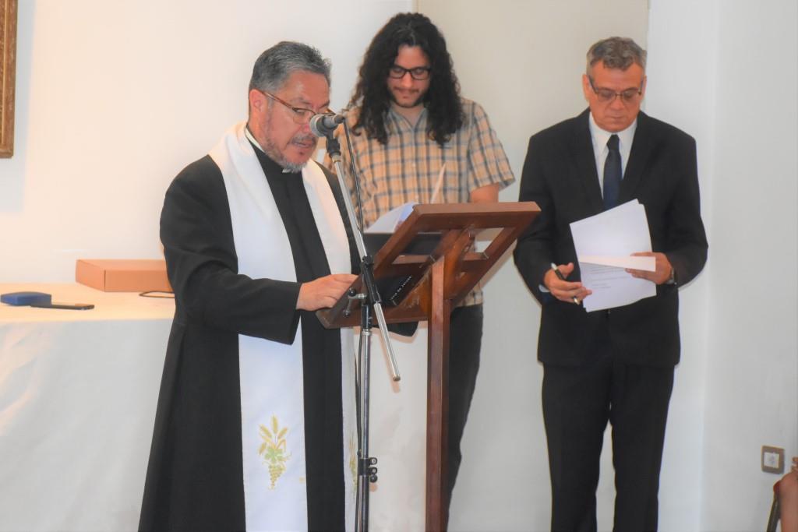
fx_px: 2328
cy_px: 266
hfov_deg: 19.5
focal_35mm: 105
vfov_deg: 13.0
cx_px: 399
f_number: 7.1
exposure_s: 1/100
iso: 3200
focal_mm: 70
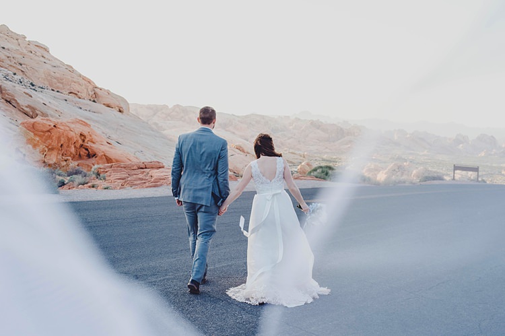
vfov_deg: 27.0
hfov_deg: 39.6
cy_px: 168
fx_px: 701
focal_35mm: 50
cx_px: 252
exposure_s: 1/320
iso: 200
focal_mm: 50
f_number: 9
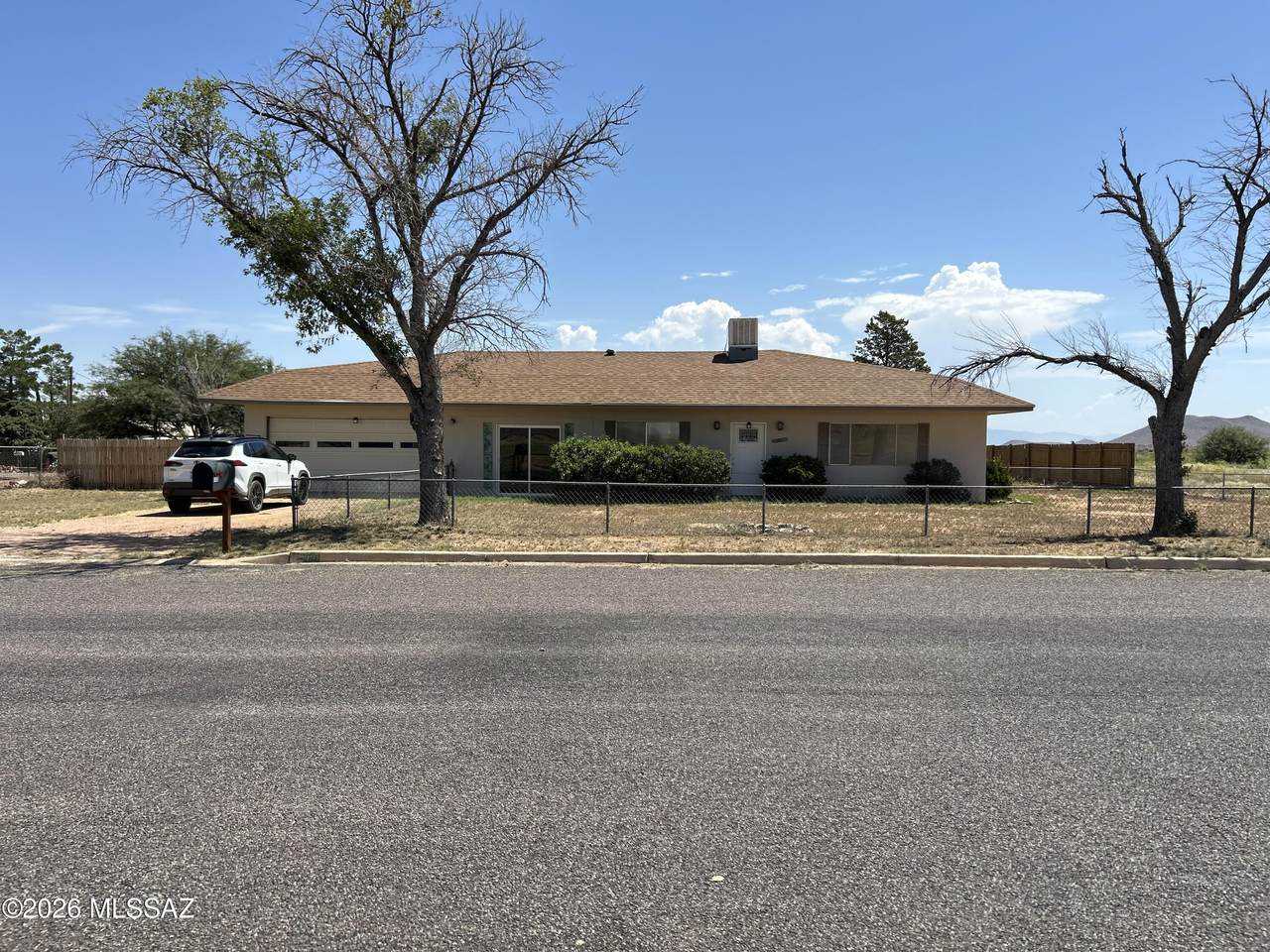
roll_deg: +0.3
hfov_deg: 67.3
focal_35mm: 26
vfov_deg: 53.1
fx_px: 954
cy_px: 476
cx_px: 635
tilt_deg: -0.3
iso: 50
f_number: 1.5
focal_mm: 5.7
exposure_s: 1/4831
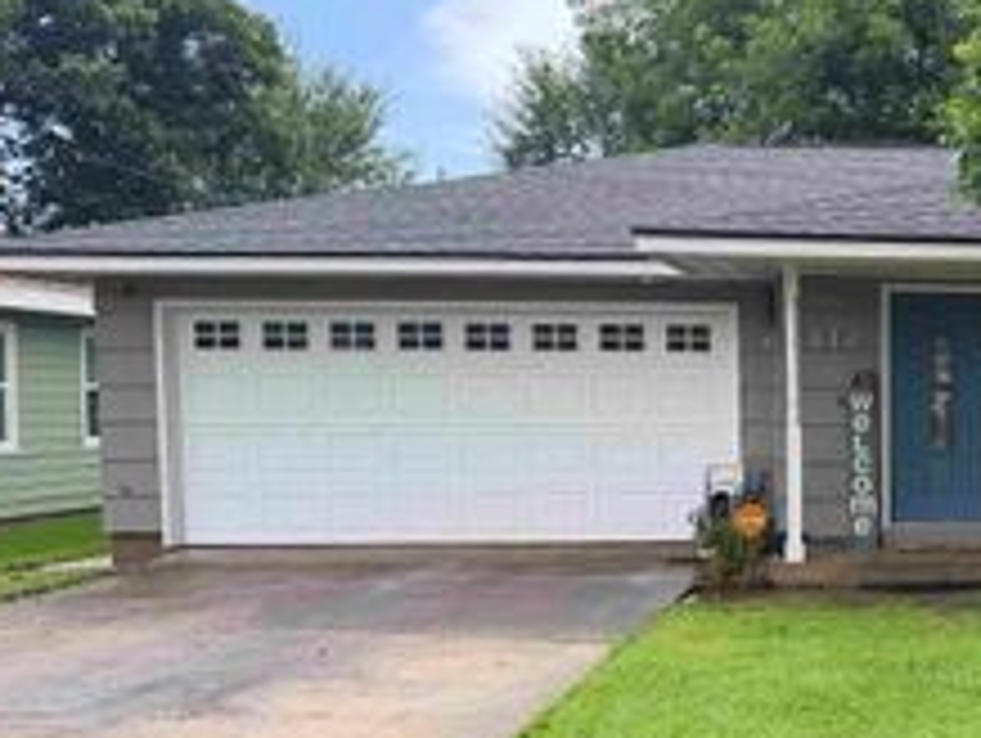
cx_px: 1062
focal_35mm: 55
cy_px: 497
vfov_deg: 26.4
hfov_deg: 31.3
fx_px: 1560
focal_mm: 6.76
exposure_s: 1/1018
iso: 100
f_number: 1.78
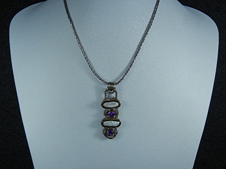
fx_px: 294
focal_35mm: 45
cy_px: 84
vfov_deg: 32.2
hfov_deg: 42.1
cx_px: 113
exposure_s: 1/74.6
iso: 160
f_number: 3.8
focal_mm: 8.1
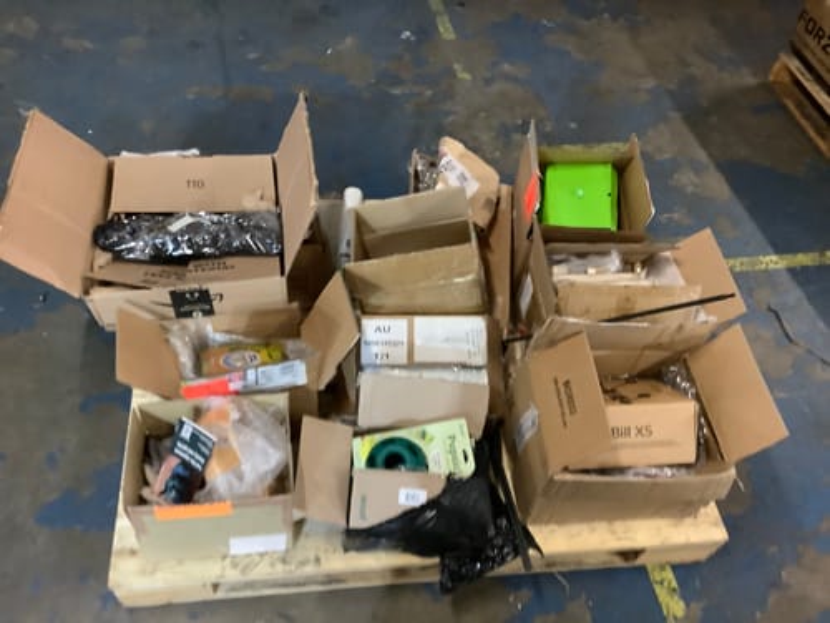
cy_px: 312
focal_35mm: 31
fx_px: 743
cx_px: 415
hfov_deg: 58.4
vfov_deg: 45.4
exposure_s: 1/25
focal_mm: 3.3
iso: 500
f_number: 2.4
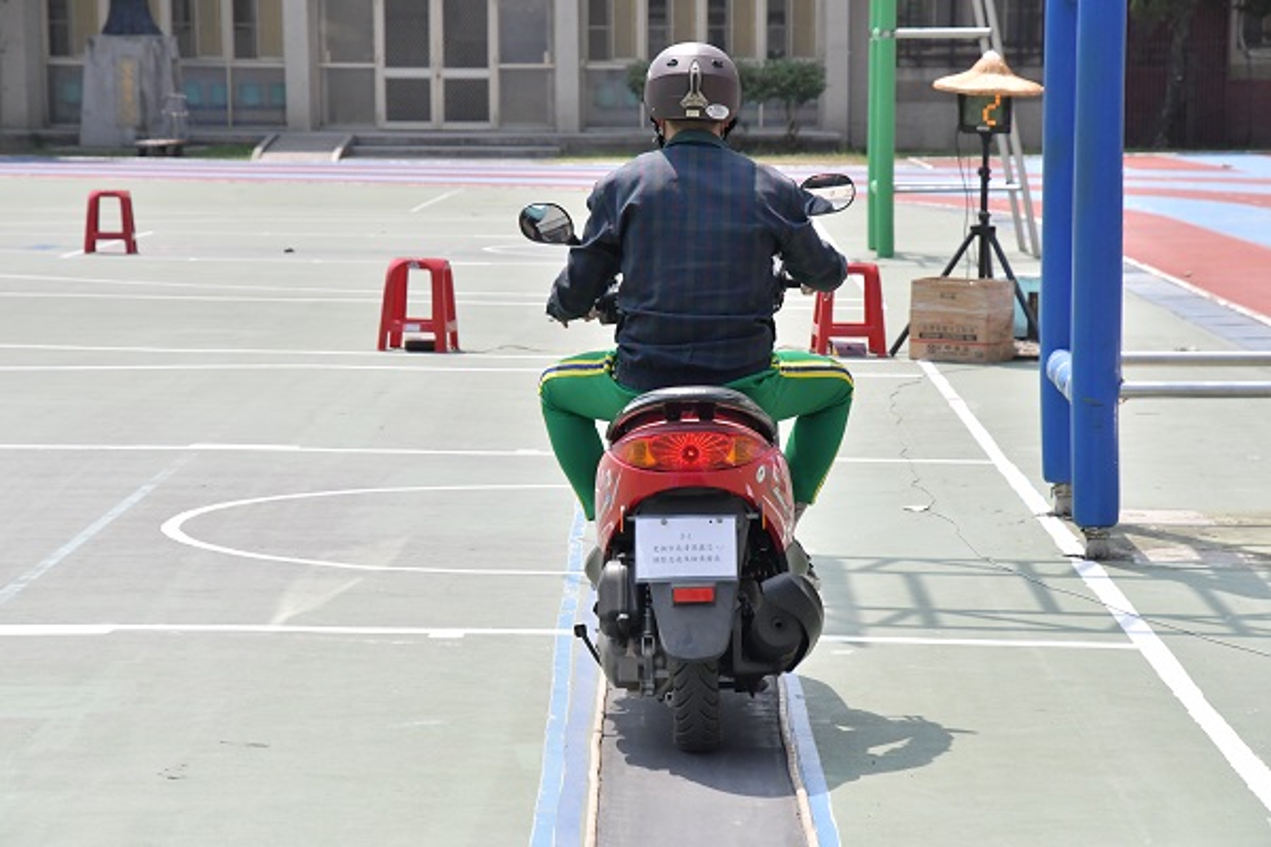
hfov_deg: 18.3
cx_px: 636
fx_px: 3954
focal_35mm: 112
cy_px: 424
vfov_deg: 12.2
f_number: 7.1
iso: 2500
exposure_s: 1/8000
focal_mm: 75
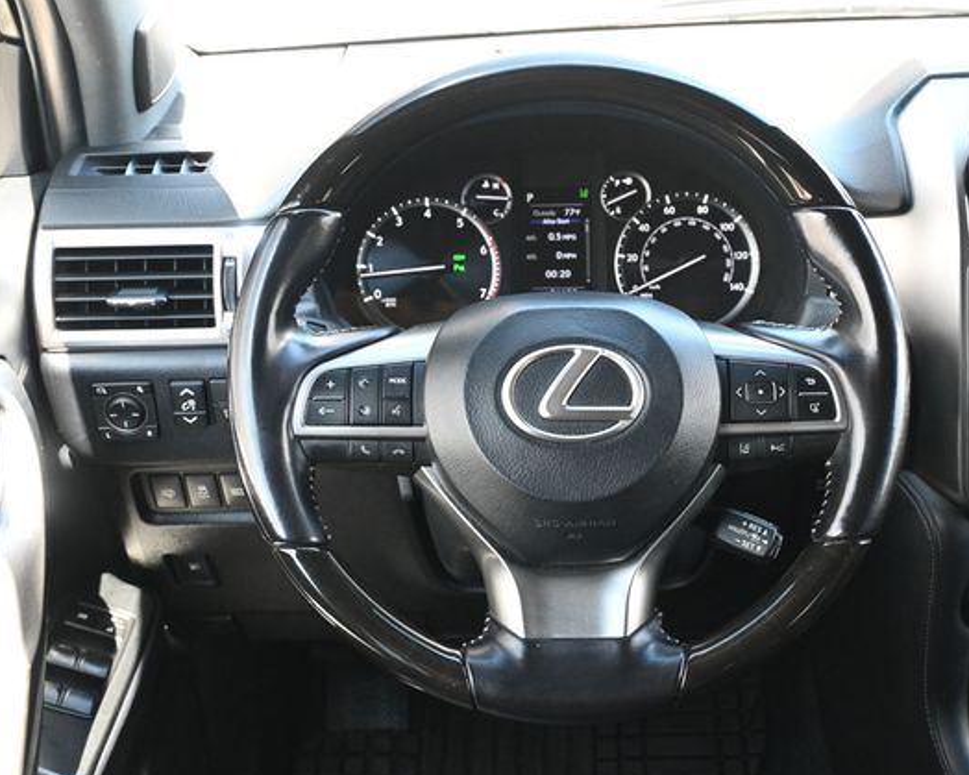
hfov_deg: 39.2
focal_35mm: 47
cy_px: 392
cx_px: 558
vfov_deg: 31.9
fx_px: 1356
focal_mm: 27.5
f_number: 4.5
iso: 1800
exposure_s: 1/125
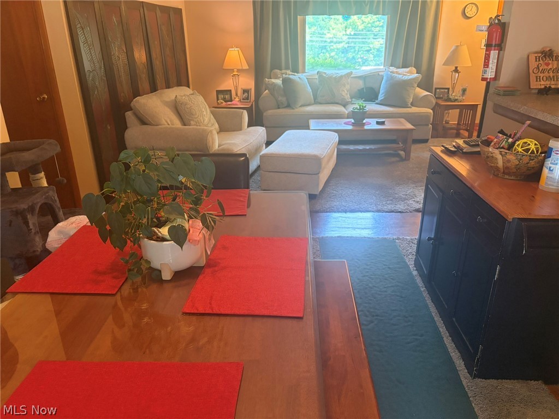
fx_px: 420
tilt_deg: -21.7
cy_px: 210
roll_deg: +1.8
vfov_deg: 53.1
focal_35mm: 26
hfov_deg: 67.3
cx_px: 280
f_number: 1.6
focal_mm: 5.96
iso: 400
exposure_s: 1/60
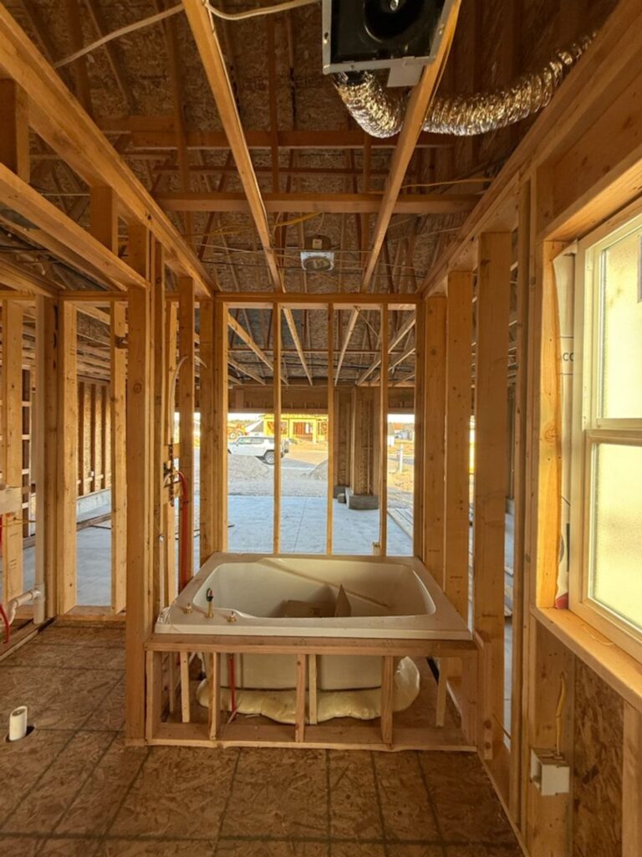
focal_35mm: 14
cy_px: 428
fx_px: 346
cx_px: 321
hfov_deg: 85.7
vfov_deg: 102.1
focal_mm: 2.22
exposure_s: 1/99
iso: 80
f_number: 2.2
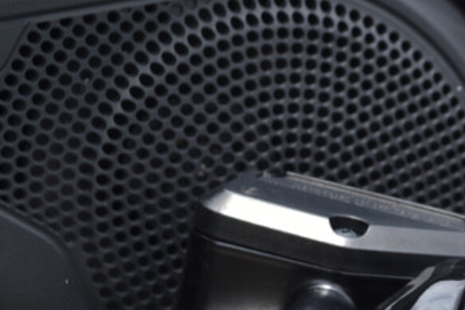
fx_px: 1731
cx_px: 690
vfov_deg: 10.1
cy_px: 341
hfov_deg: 14.3
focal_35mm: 134
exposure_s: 1/200
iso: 100
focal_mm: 26
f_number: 7.1
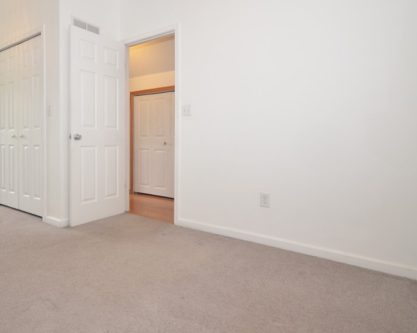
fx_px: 272
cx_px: 152
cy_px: 138
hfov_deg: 73.5
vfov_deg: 62.7
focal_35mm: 22
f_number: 4
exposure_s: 1/60
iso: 320
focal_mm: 10
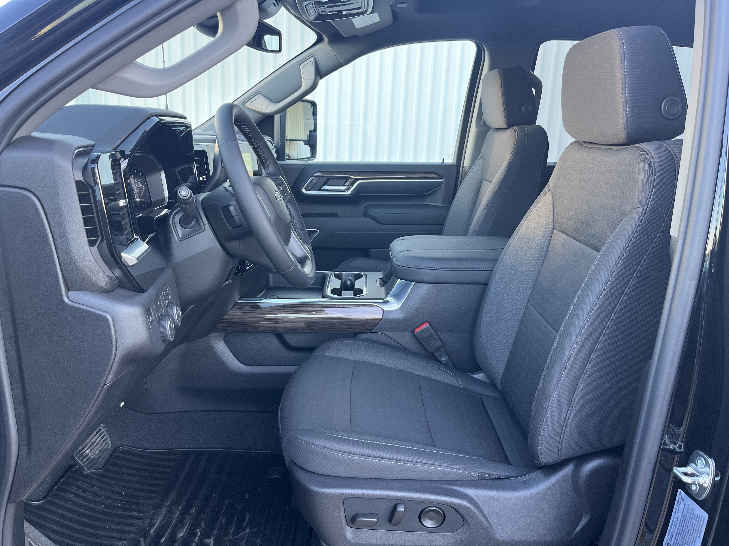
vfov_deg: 53.1
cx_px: 364
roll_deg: -2.4
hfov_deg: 67.3
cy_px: 273
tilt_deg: -12.9
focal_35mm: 26
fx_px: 548
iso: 100
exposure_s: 1/121
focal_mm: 5.1
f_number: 1.6
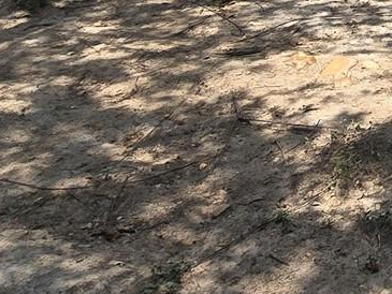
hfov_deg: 20.3
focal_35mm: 73
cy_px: -206
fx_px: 827
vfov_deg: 17.2
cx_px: 677
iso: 50
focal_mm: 2.2
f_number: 2.2
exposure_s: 1/1663
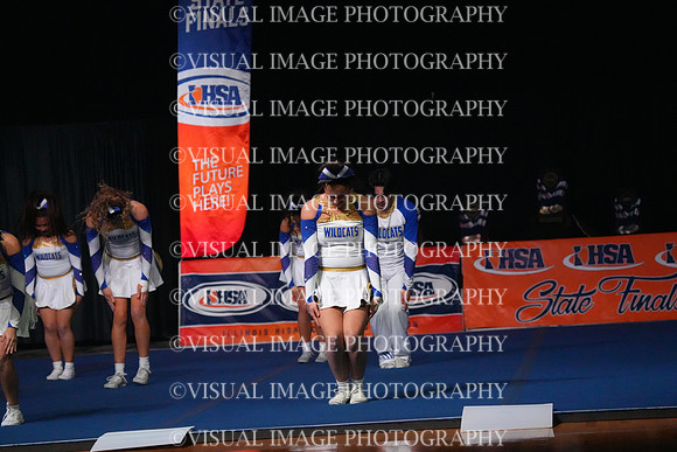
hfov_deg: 12.1
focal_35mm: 170
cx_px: 338
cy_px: 226
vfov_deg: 8.1
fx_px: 3198
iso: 16000
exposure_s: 1/1250
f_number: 5.6
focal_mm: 170
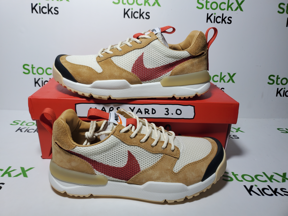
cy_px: 108
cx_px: 144
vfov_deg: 53.1
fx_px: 216
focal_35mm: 26
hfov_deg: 67.3
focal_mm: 4.3
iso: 50
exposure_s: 1/516
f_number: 1.5
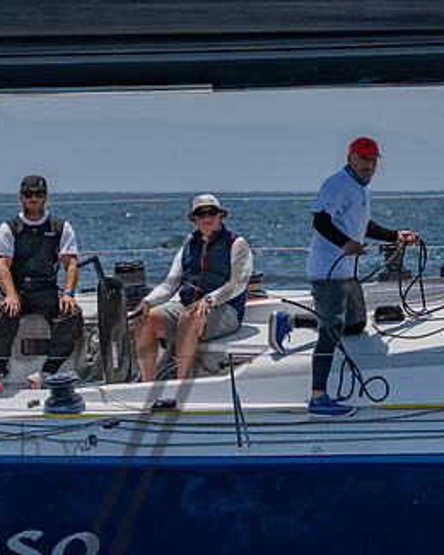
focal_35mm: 333
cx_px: 158
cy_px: 189
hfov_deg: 4.6
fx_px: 5470
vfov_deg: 5.8
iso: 320
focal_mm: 135
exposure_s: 1/2000
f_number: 5.6
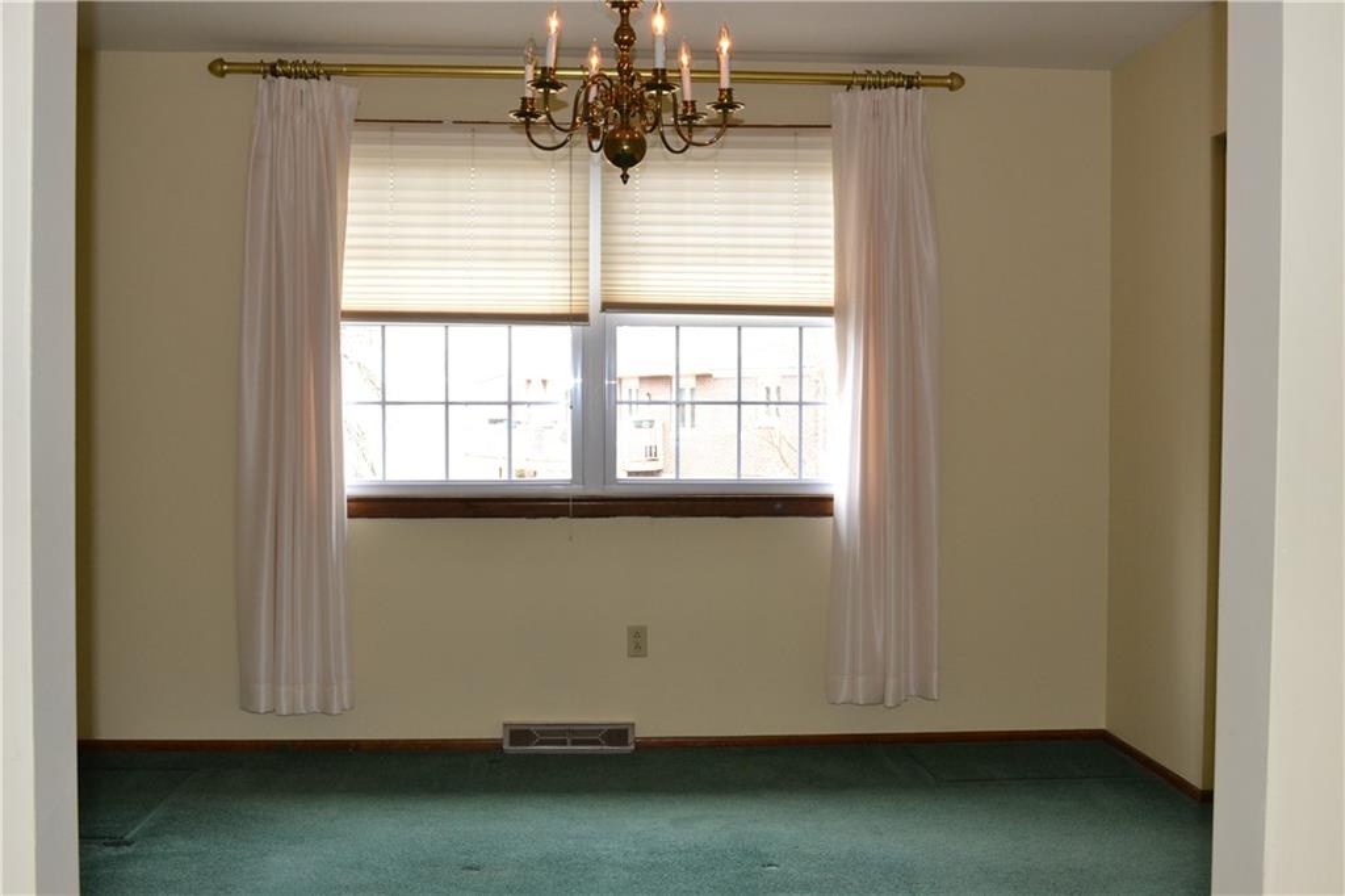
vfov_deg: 36.8
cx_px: 672
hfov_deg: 53.1
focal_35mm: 36
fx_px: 1344
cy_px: 448
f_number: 8
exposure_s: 1/40
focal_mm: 24
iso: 800
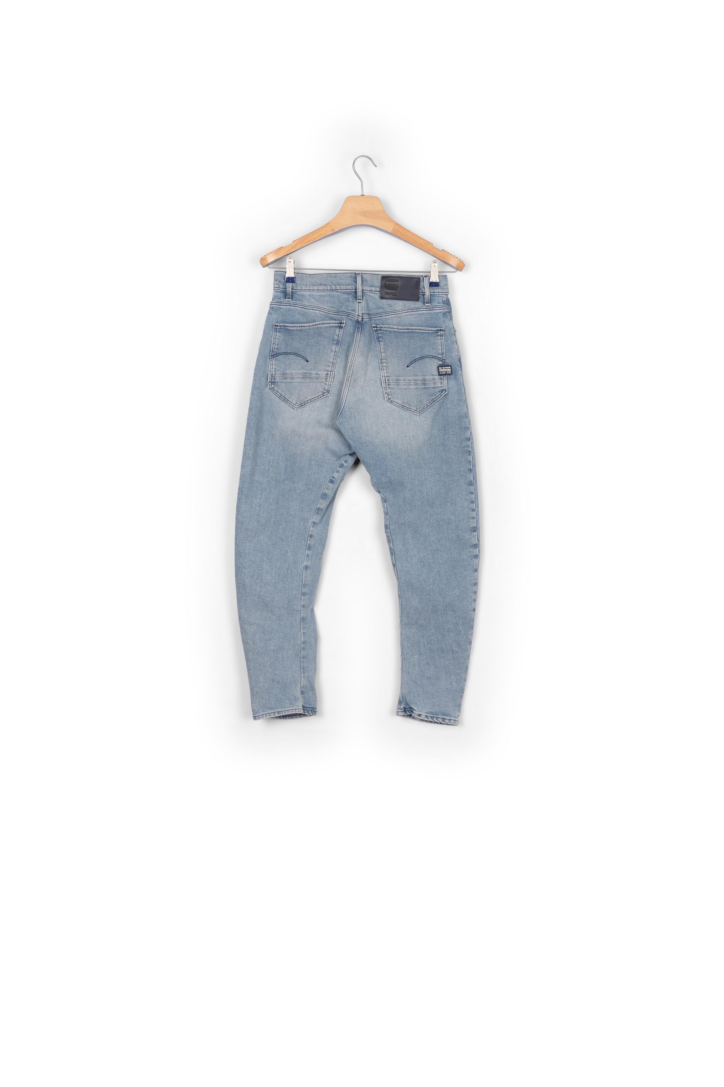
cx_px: 362
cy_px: 544
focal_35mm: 37
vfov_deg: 51.9
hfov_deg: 35.9
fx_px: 1116
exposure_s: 1/125
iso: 100
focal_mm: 37
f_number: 13
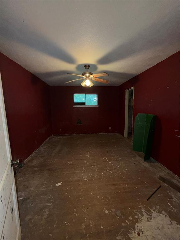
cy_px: 120
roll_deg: +0.3
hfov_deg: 85.7
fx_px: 97
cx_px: 90
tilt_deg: -8.2
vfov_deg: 102.1
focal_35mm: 14
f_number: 2.2
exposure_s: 1/40
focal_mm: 2.22
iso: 160
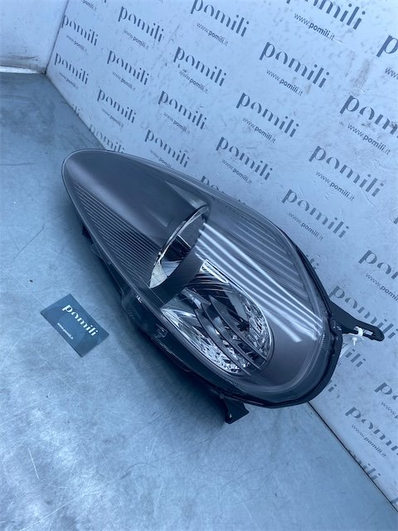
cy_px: 266
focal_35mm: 26
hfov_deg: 53.1
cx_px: 199
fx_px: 399
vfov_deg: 67.3
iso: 32
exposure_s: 1/845
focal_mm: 4.25
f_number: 1.8
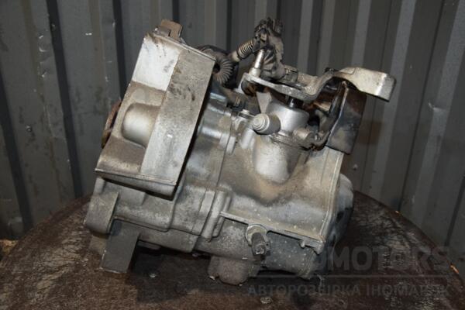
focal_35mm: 32
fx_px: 407
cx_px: 232
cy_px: 155
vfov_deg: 41.7
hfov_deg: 59.5
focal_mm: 21
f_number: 5
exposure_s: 1/60
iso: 800
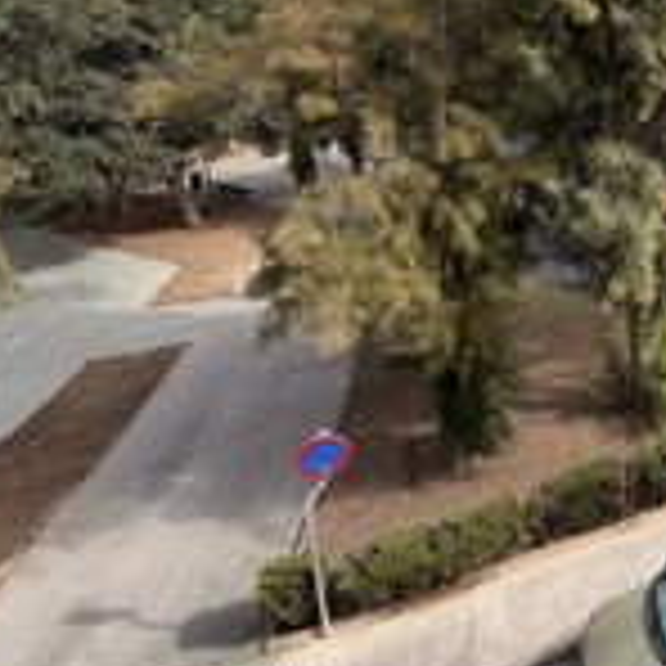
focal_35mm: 30
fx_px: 653
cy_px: 81
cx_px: 752
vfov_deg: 48.9
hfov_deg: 41.6
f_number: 2.2
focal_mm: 2.22
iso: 50
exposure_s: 1/502
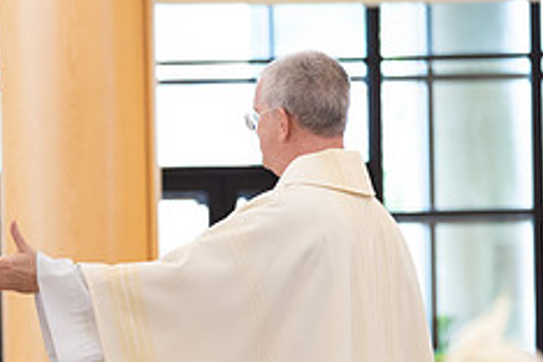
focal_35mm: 352
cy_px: 435
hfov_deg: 5.8
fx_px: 5309
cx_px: -118
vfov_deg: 3.9
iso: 2500
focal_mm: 142
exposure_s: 1/125
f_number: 4
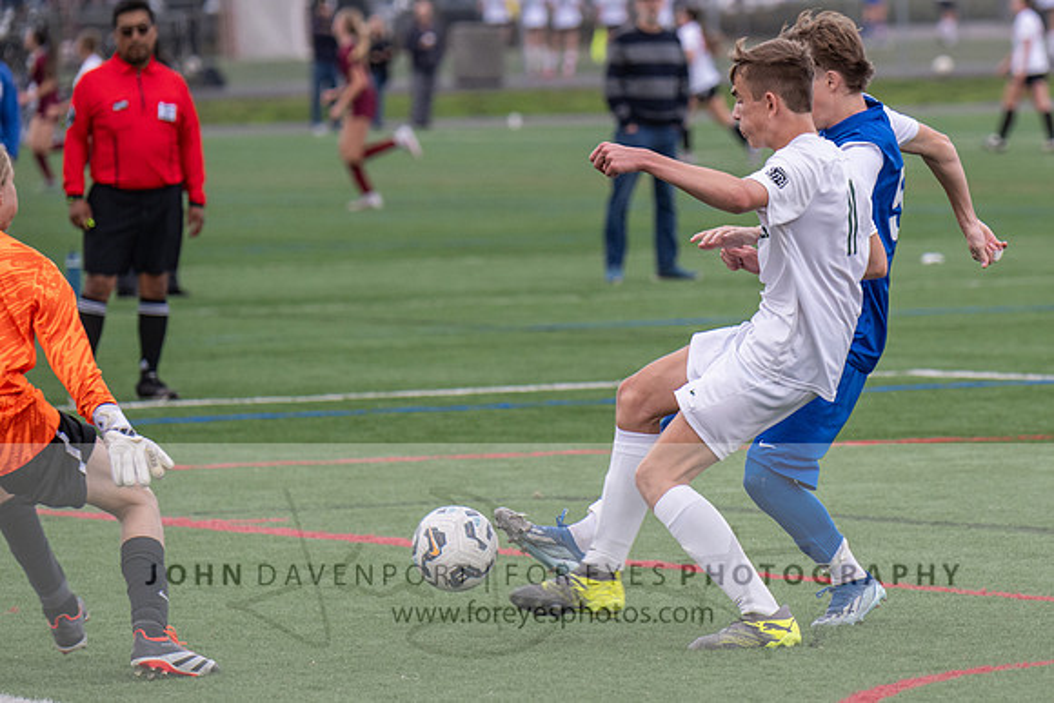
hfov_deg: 5.8
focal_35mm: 354
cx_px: 811
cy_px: 308
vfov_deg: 3.9
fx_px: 10371
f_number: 5.3
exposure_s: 1/1000
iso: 1100
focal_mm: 230
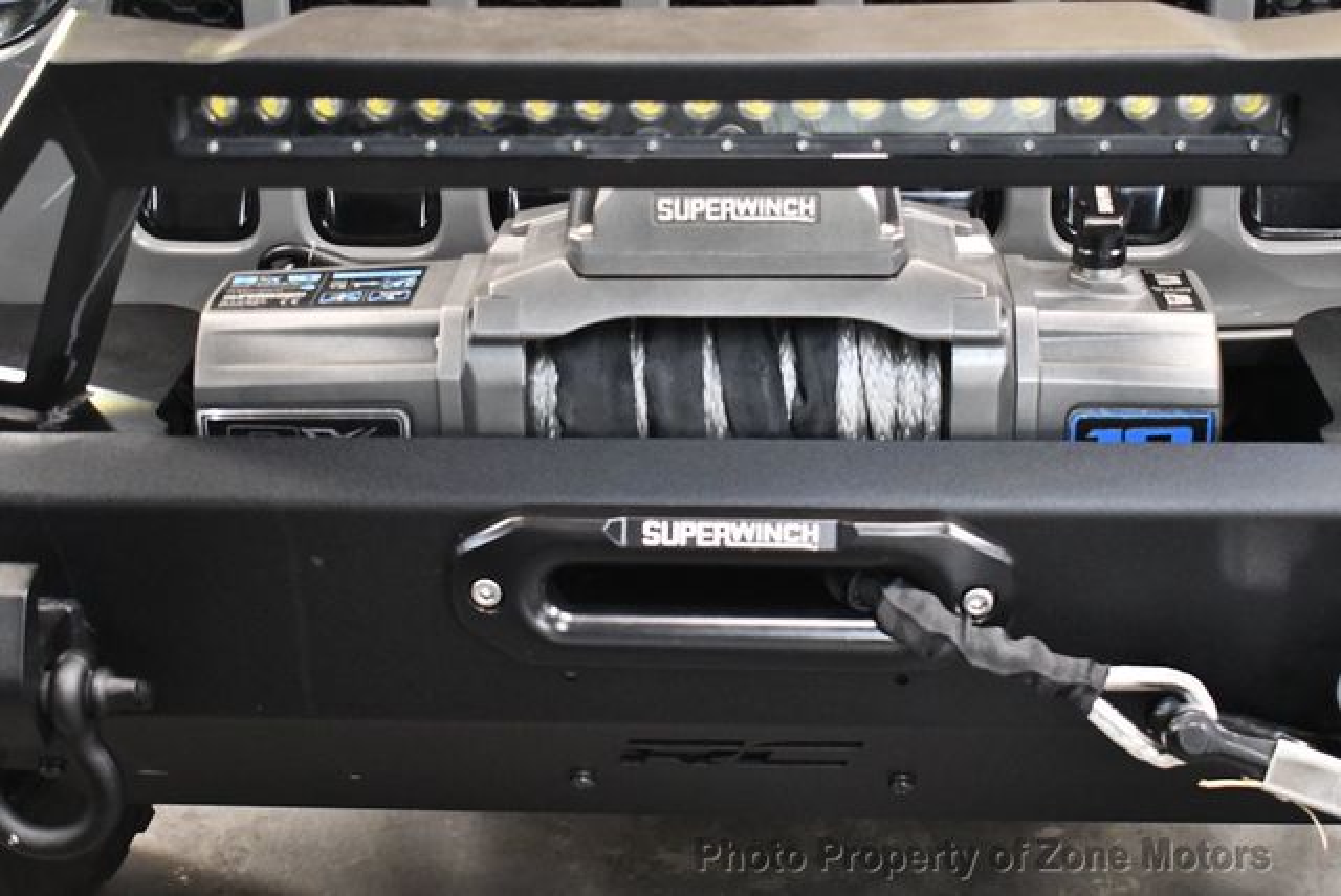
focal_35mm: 58
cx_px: 670
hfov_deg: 34.5
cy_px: 448
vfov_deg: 23.4
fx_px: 2162
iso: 3200
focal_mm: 29
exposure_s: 1/80
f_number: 4.2
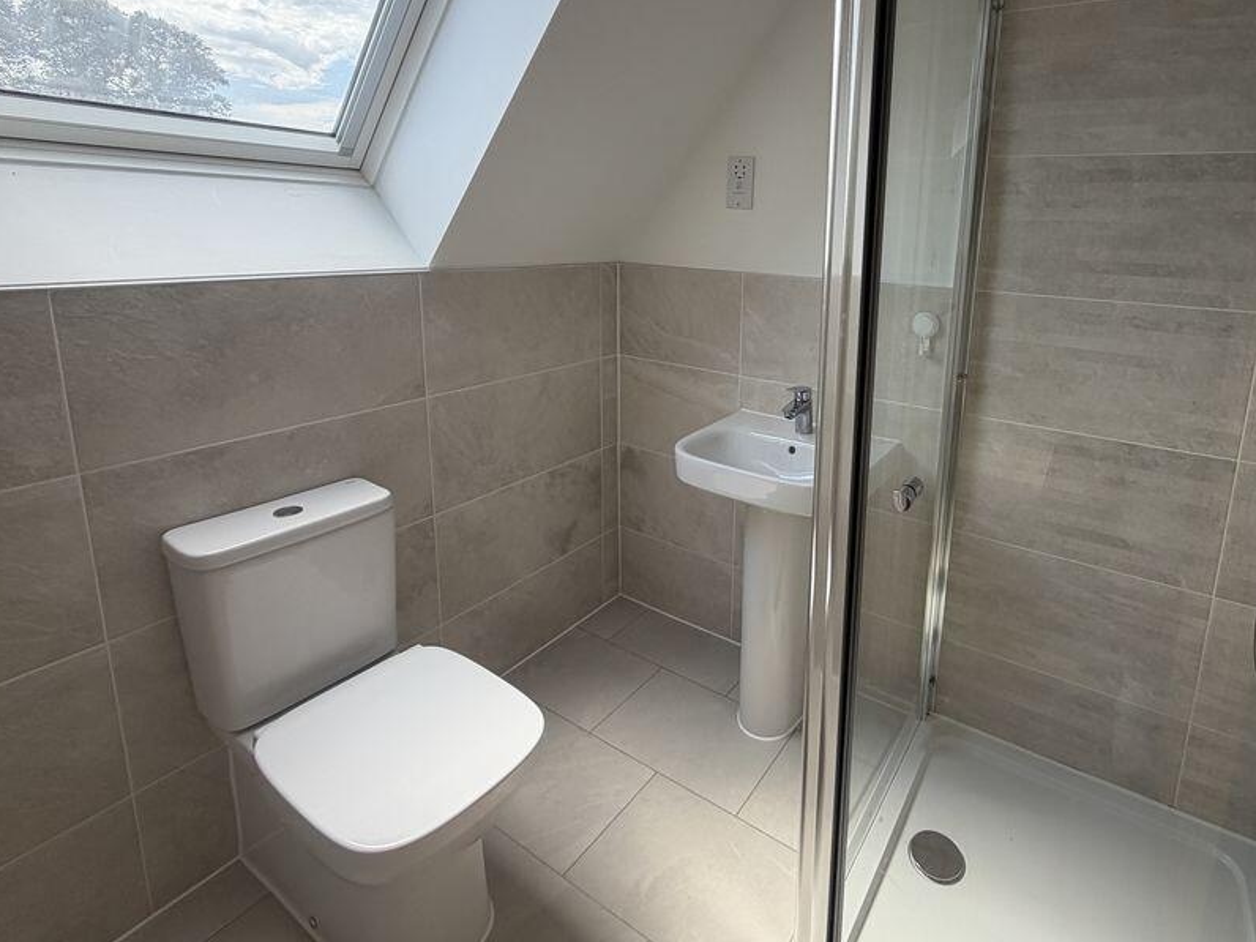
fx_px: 653
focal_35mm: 18
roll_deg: -2.2
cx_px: 764
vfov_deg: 70.4
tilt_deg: -11.1
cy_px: 349
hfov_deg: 86.5
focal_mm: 2.22
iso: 50
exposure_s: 1/205
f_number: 2.2
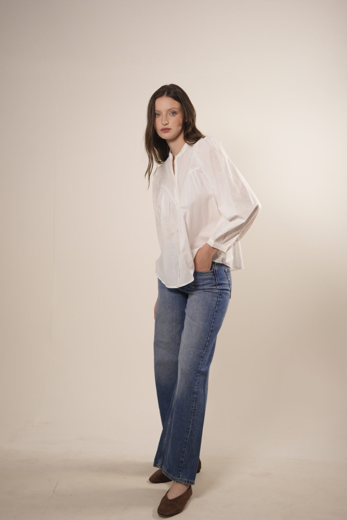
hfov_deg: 27.0
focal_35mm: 50
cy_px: 260
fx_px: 723
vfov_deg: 39.6
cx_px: 174
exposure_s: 1/125
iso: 640
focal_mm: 50
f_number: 3.5
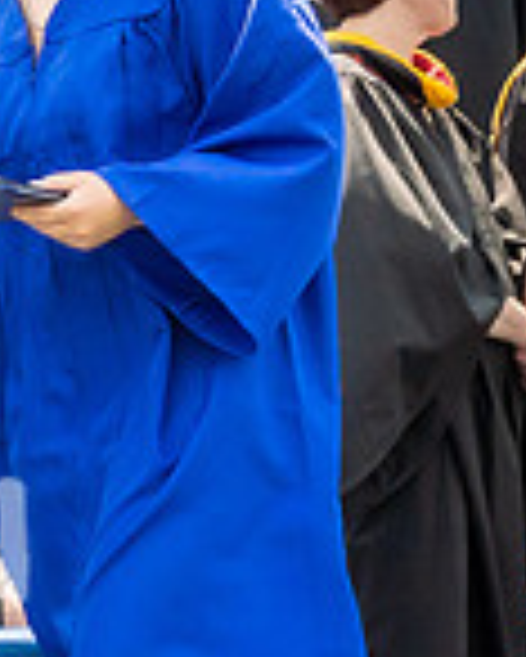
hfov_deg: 10.1
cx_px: -249
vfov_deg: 13.0
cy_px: 366
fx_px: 2877
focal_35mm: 148
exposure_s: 1/800
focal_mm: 17
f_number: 7.1
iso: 200
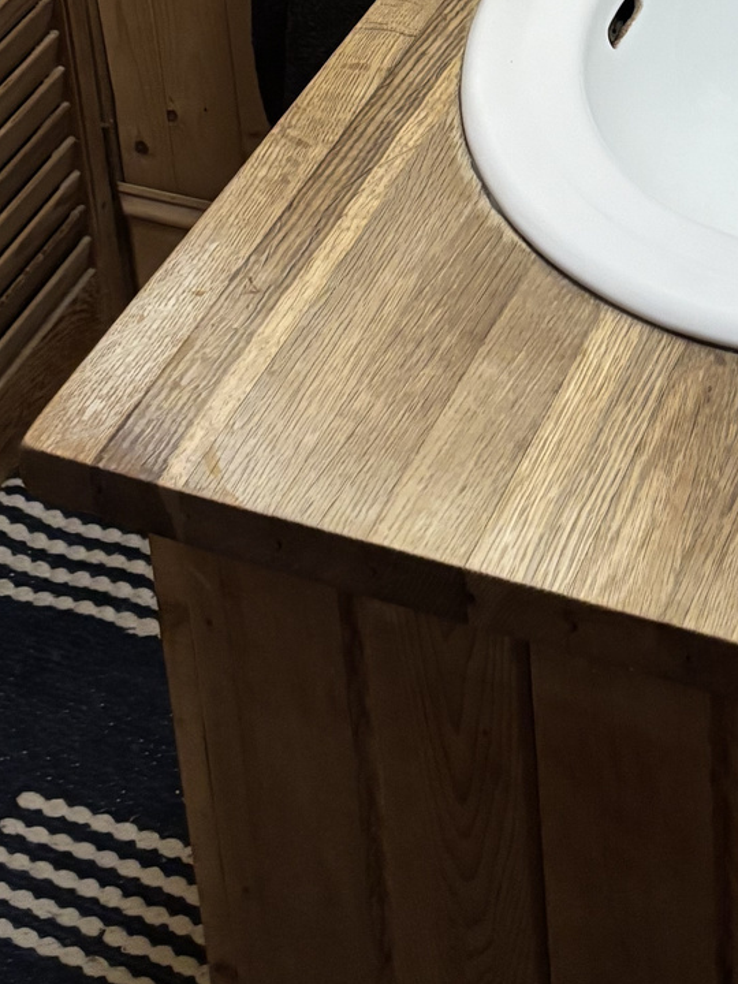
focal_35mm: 78
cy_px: -443
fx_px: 2217
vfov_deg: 21.5
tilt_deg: -23.2
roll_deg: +2.6
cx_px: 581
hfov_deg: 18.7
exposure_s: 1/60
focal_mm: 5.96
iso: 500
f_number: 1.6
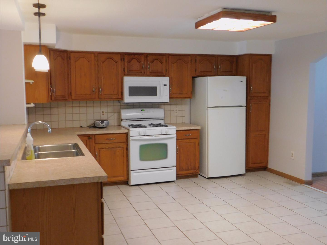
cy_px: 122
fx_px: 340
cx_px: 164
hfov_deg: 51.4
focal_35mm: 36
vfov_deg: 39.7
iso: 400
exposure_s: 1/15
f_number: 3.5
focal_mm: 6.3
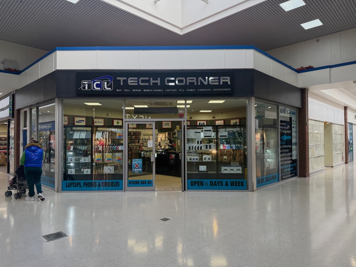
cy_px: 134
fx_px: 247
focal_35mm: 24
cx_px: 178
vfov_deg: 56.8
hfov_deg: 71.6
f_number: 1.78
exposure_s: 1/160
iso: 80
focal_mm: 6.76
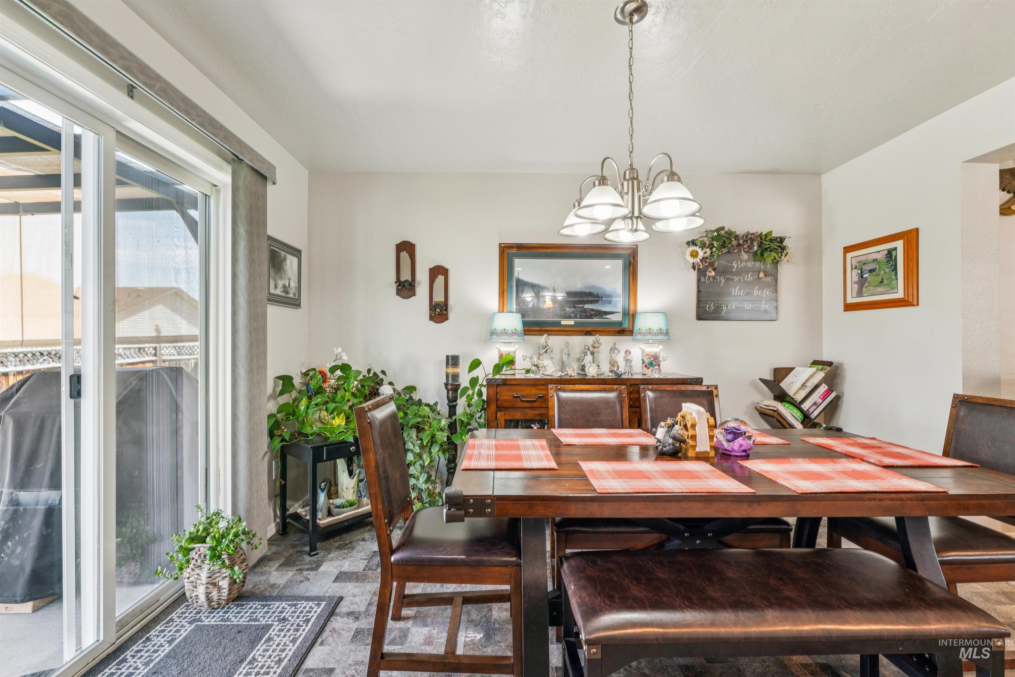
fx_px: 451
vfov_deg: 73.7
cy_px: 338
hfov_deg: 96.7
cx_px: 508
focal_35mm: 16
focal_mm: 16
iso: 400
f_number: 13
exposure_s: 1/5
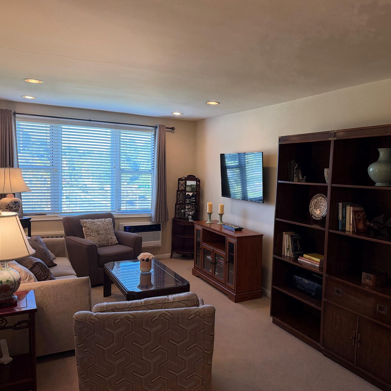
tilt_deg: -5.0
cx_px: 235
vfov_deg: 55.6
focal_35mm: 29
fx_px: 371
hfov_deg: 55.2
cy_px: 198
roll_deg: -1.3
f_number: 1.78
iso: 250
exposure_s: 1/120
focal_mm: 6.76
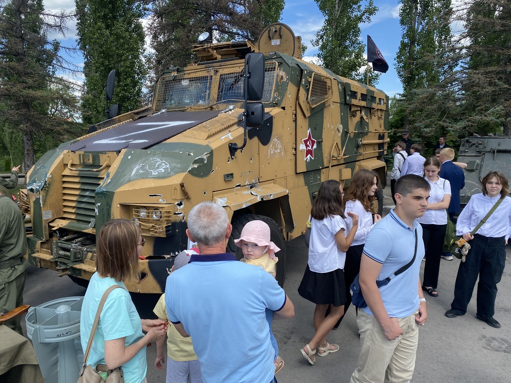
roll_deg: +3.9
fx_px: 384
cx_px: 256
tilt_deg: -6.6
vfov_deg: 53.1
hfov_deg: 67.3
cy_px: 192
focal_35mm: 26
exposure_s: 1/1565
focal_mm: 4.25
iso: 32
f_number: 1.8
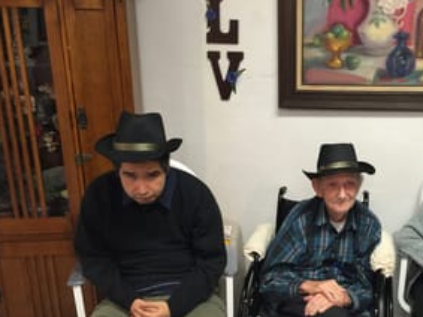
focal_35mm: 41
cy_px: 223
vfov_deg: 34.6
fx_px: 501
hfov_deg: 44.9
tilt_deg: -21.0
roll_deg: +0.1
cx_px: 290
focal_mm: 4.15
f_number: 2.2
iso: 64
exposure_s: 1/15
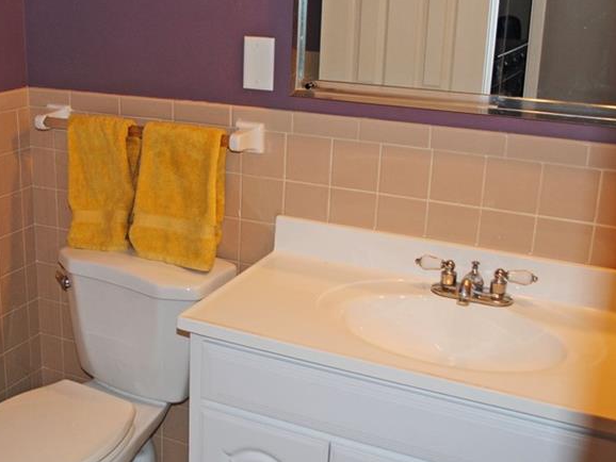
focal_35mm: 46
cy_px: 205
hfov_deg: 40.4
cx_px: 175
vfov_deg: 31.5
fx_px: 819
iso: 200
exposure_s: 1/60
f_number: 3.5
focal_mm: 18
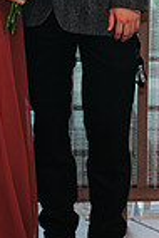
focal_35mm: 167
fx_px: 1104
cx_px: 96
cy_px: -47
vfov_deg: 12.0
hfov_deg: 8.2
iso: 250
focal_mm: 35
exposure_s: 1/200
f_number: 3.2
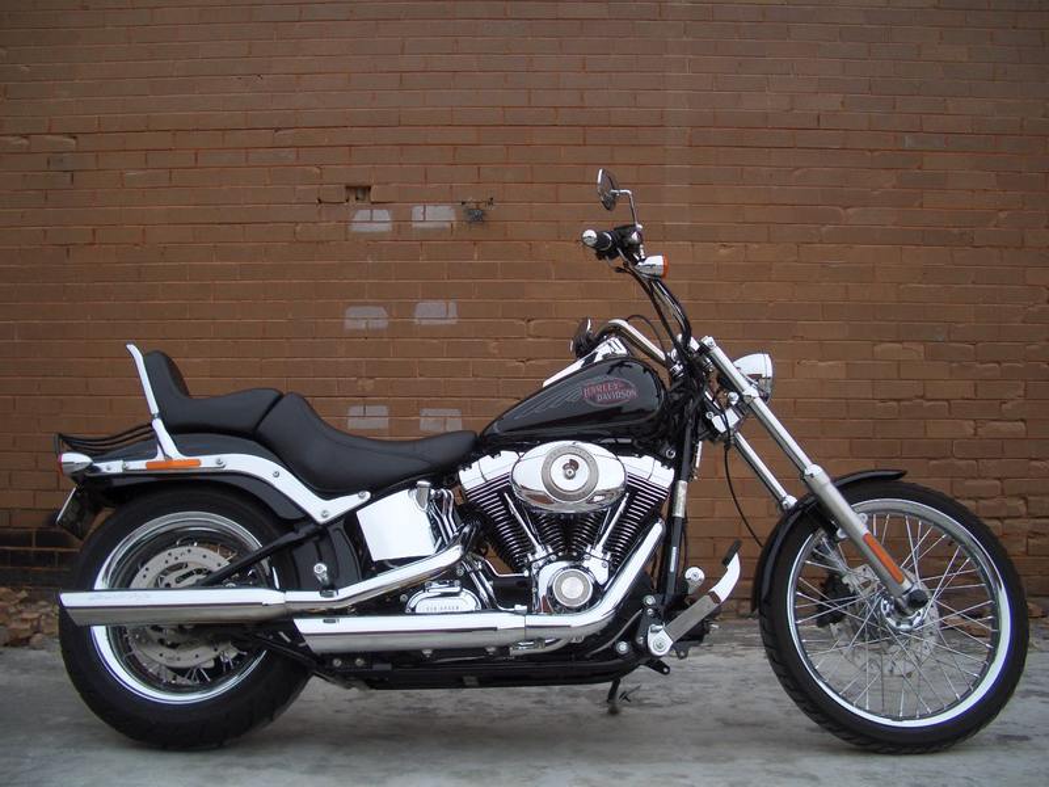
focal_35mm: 35
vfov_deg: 40.7
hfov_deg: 52.6
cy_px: 394
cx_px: 524
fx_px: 1061
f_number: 2.6
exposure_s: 1/160
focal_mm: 5.8
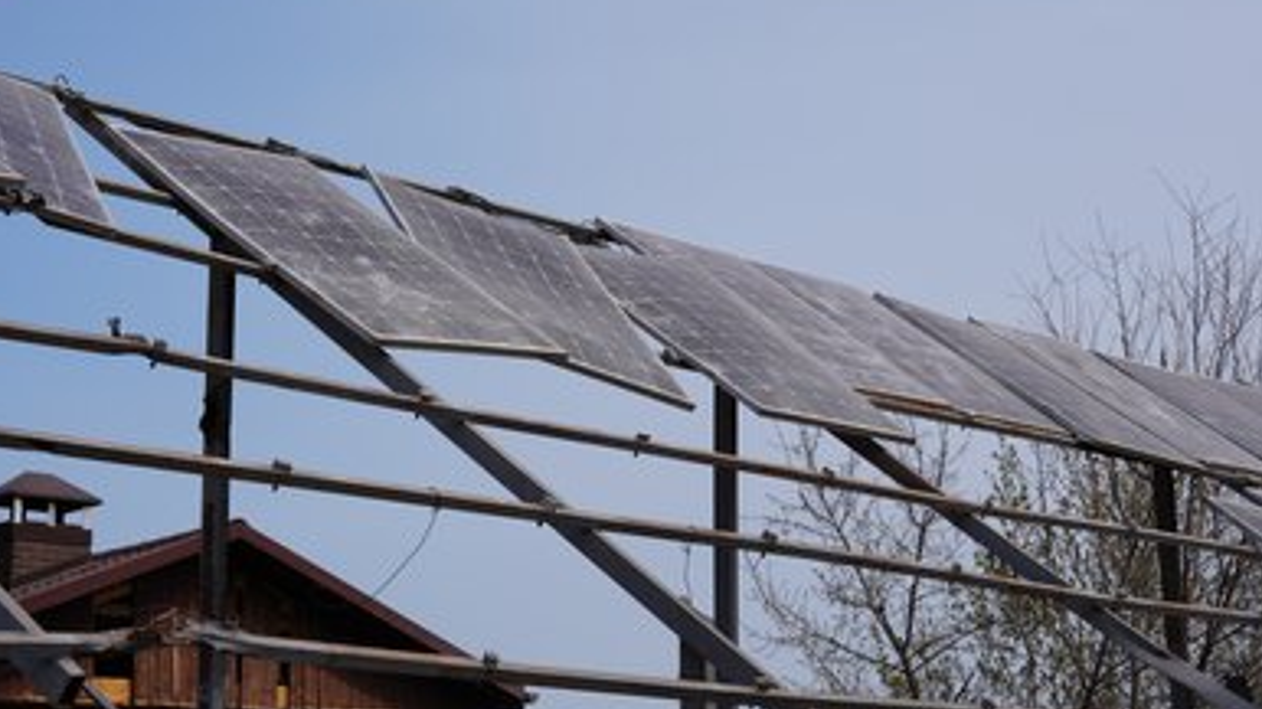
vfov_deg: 15.9
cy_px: 338
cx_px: 634
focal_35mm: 76
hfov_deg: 27.9
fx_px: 2543
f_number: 10
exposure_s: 1/200
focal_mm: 70
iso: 80
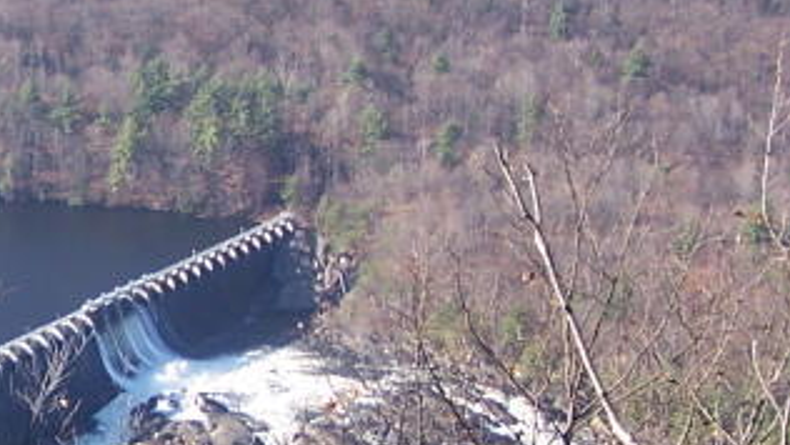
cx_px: -170
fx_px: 2808
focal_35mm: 134
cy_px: 232
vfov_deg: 9.1
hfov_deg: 15.4
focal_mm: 6.3
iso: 80
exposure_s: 1/400
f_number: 2.8
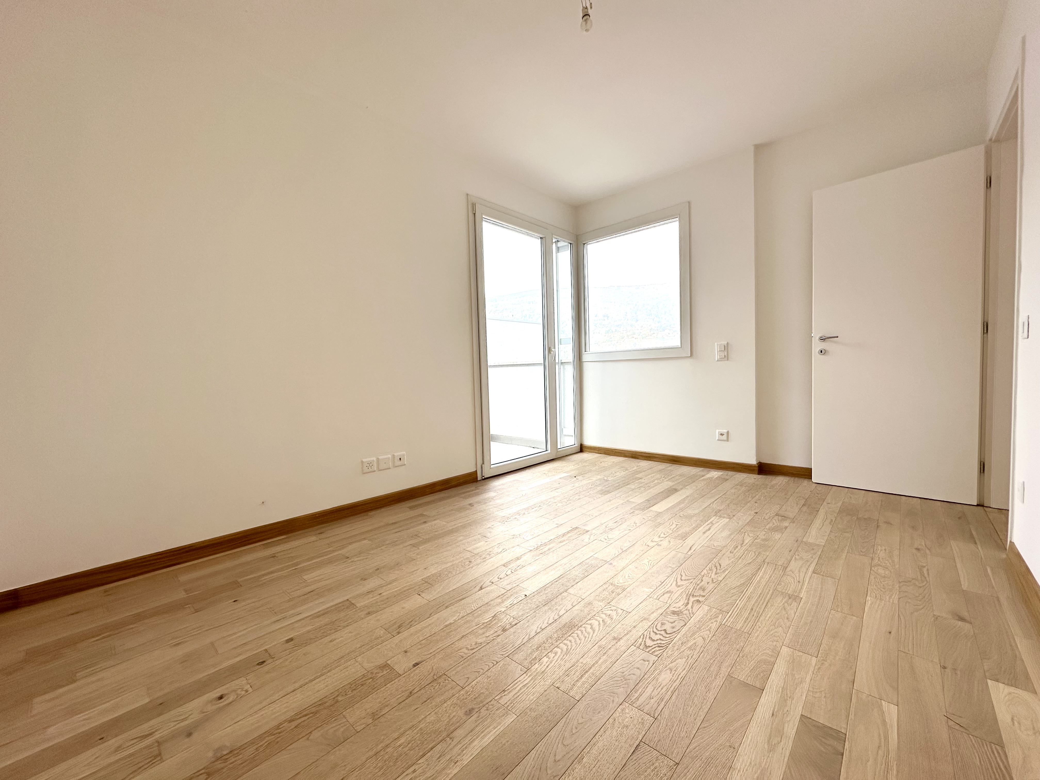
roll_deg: +2.1
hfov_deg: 102.1
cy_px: 390
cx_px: 520
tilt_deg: -2.9
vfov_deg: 85.7
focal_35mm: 14
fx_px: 421
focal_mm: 2.22
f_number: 2.2
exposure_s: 1/273
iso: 40
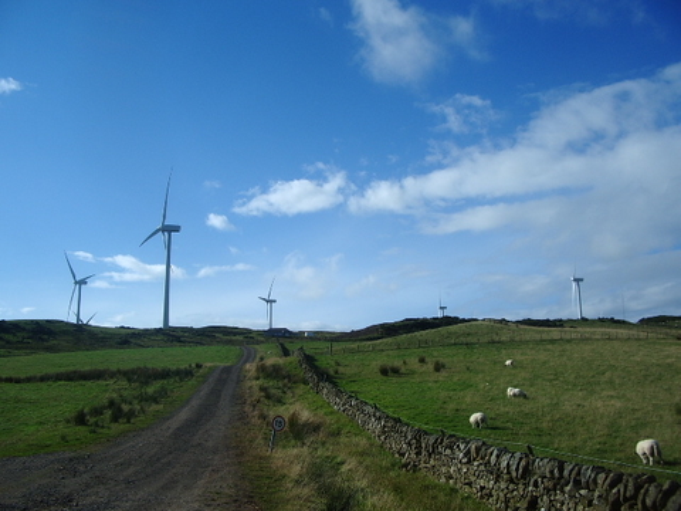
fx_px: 689
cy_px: 256
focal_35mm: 35
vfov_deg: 40.7
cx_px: 340
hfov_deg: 52.6
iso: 50
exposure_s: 1/500
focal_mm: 5.8
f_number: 4.3
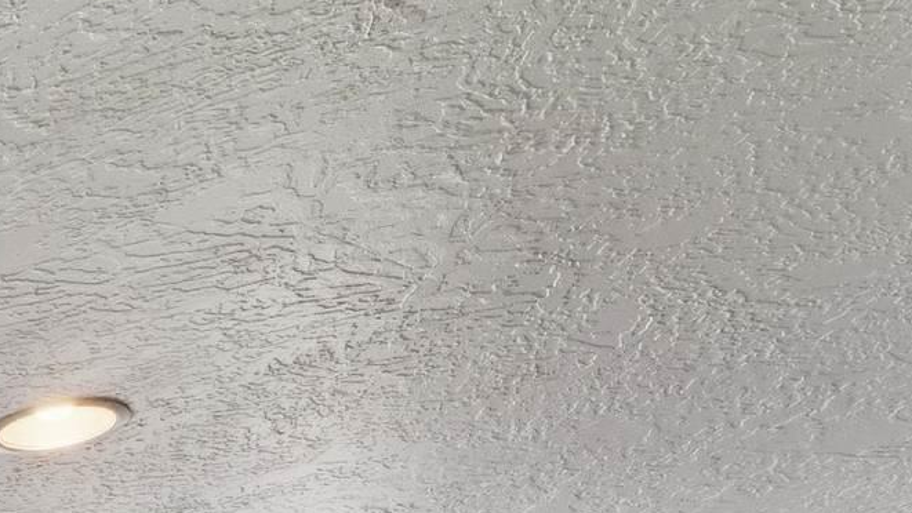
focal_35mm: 76
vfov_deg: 12.7
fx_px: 1848
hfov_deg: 18.5
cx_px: -900
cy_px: 1191
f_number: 13
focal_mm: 15.7
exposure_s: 1/10
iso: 400
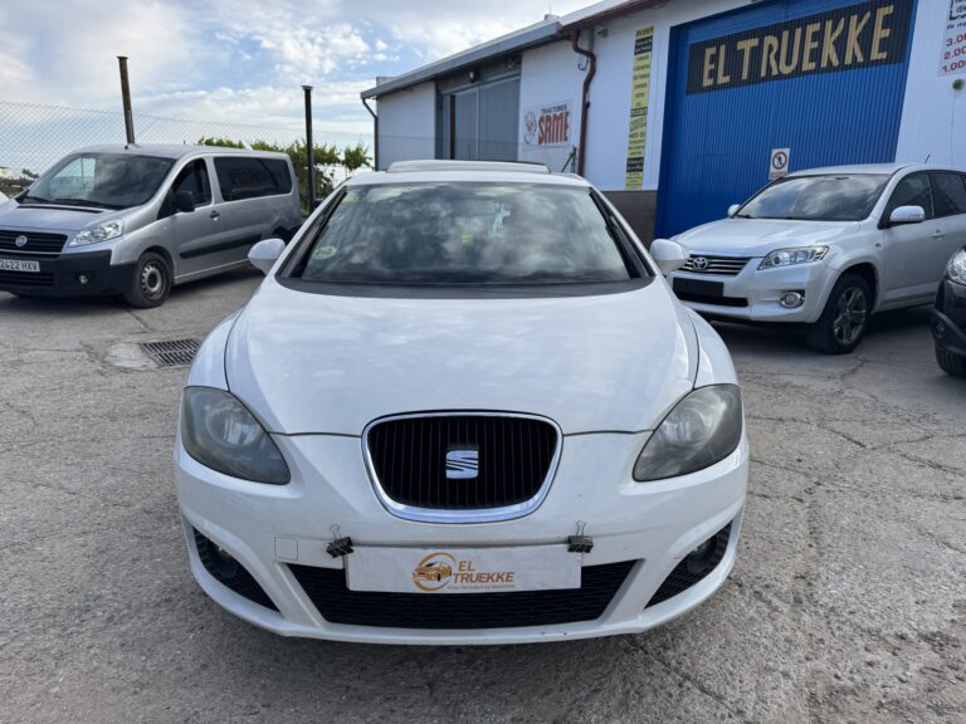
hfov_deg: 71.6
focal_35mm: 24
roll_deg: +0.0
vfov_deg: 56.8
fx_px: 670
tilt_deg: -11.7
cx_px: 483
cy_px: 362
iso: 80
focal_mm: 6.76
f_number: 1.78
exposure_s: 1/2105
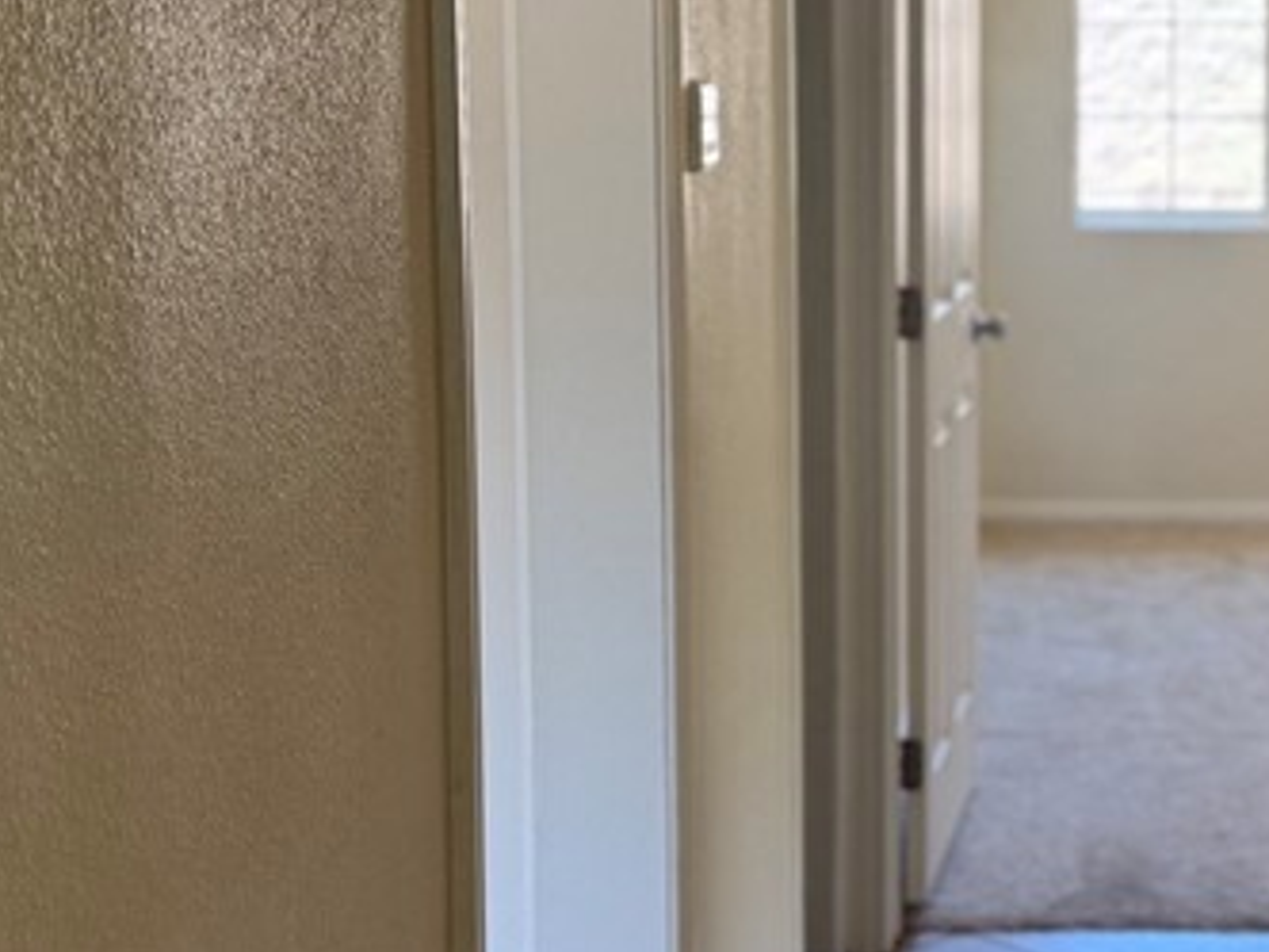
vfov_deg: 19.8
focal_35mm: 74
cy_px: 268
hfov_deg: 25.5
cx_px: 1135
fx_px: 2713
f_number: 1.78
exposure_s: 1/112
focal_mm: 6.76
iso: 200
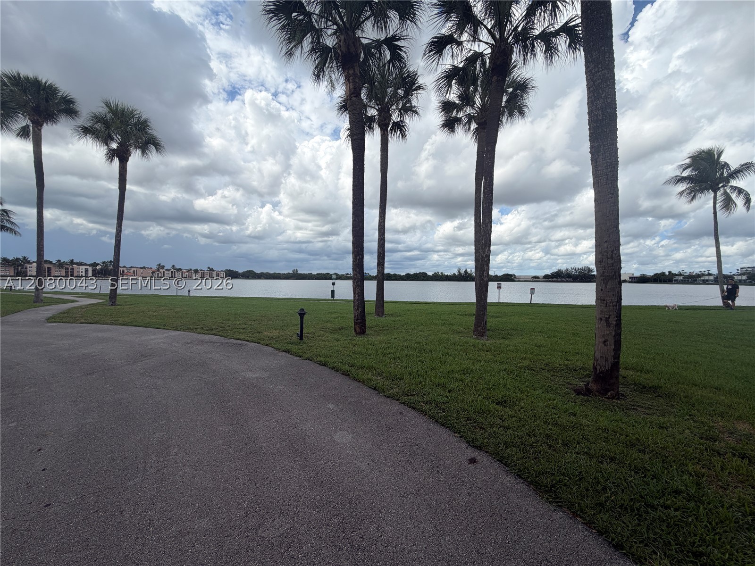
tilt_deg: -1.0
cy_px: 283
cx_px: 378
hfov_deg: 102.1
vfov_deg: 85.7
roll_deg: -0.4
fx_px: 305
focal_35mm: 14
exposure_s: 1/1125
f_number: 2.2
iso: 20
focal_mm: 2.22
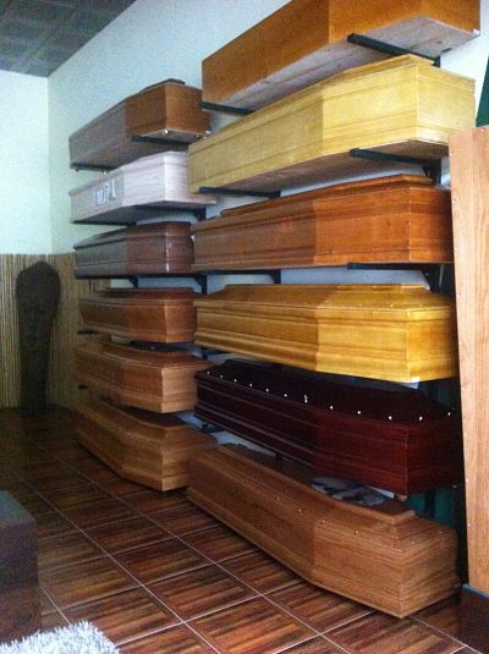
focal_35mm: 35
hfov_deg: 40.6
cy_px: 327
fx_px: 661
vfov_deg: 52.7
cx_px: 244
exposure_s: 1/15
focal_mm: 3.85
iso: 1000
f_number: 2.8
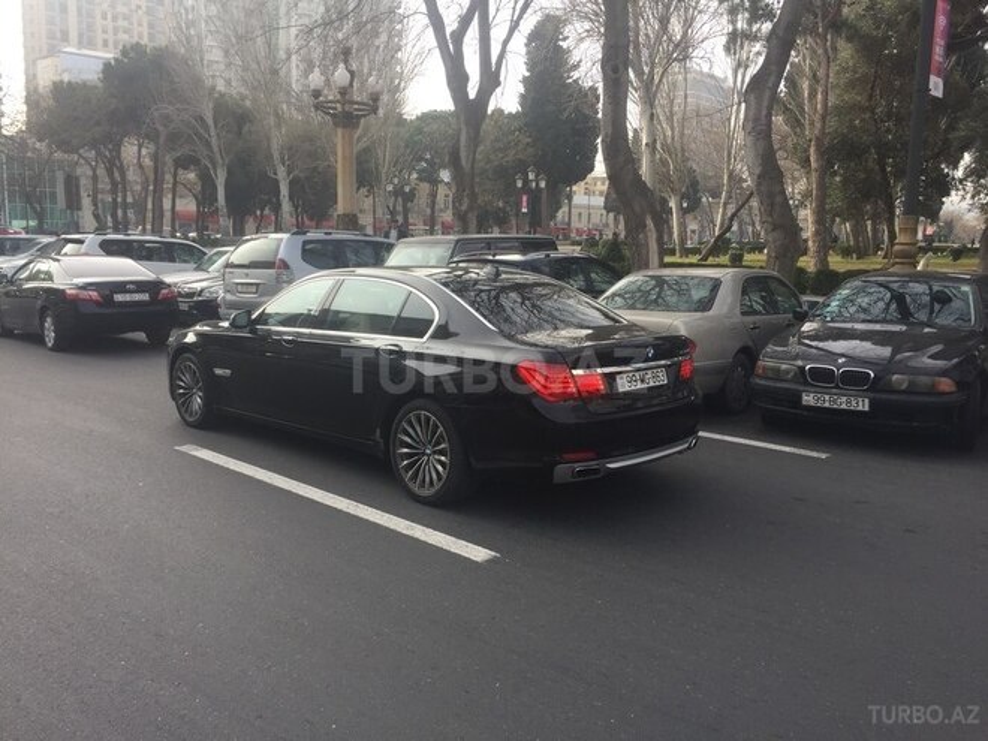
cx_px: 494
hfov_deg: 61.7
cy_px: 370
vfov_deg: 48.2
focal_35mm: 29
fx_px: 828
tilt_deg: -9.0
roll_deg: -2.9
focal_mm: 4.15
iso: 32
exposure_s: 1/527
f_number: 2.2
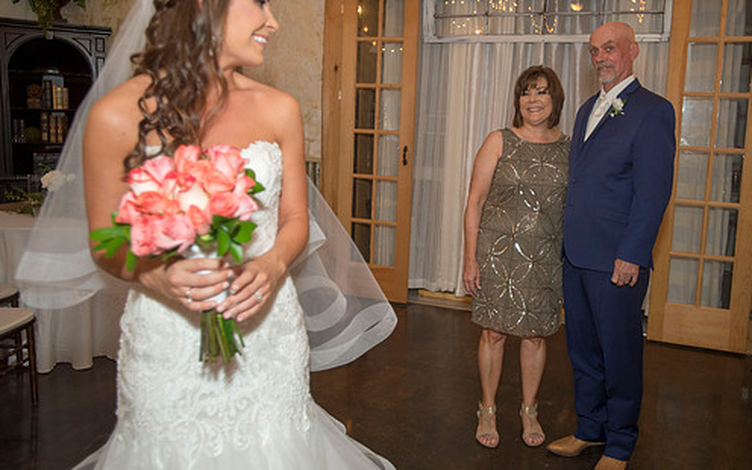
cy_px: 193
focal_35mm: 31
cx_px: 421
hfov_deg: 61.0
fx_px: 635
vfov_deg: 40.5
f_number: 2.8
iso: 640
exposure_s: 1/80
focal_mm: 26
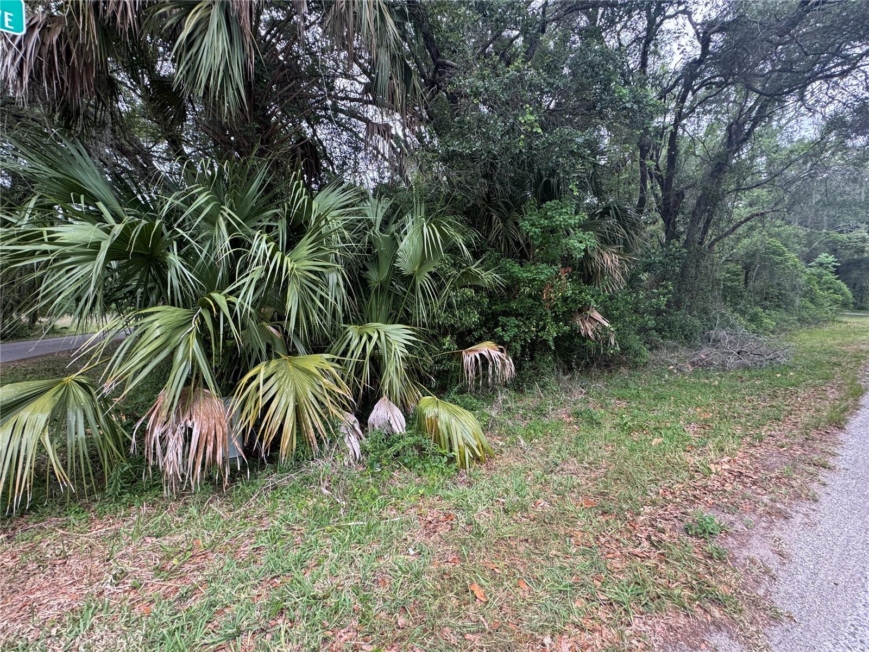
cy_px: 326
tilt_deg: -2.0
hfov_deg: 102.1
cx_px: 434
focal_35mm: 14
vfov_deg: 85.7
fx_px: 351
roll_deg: +0.1
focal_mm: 2.22
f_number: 2.2
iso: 160
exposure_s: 1/99
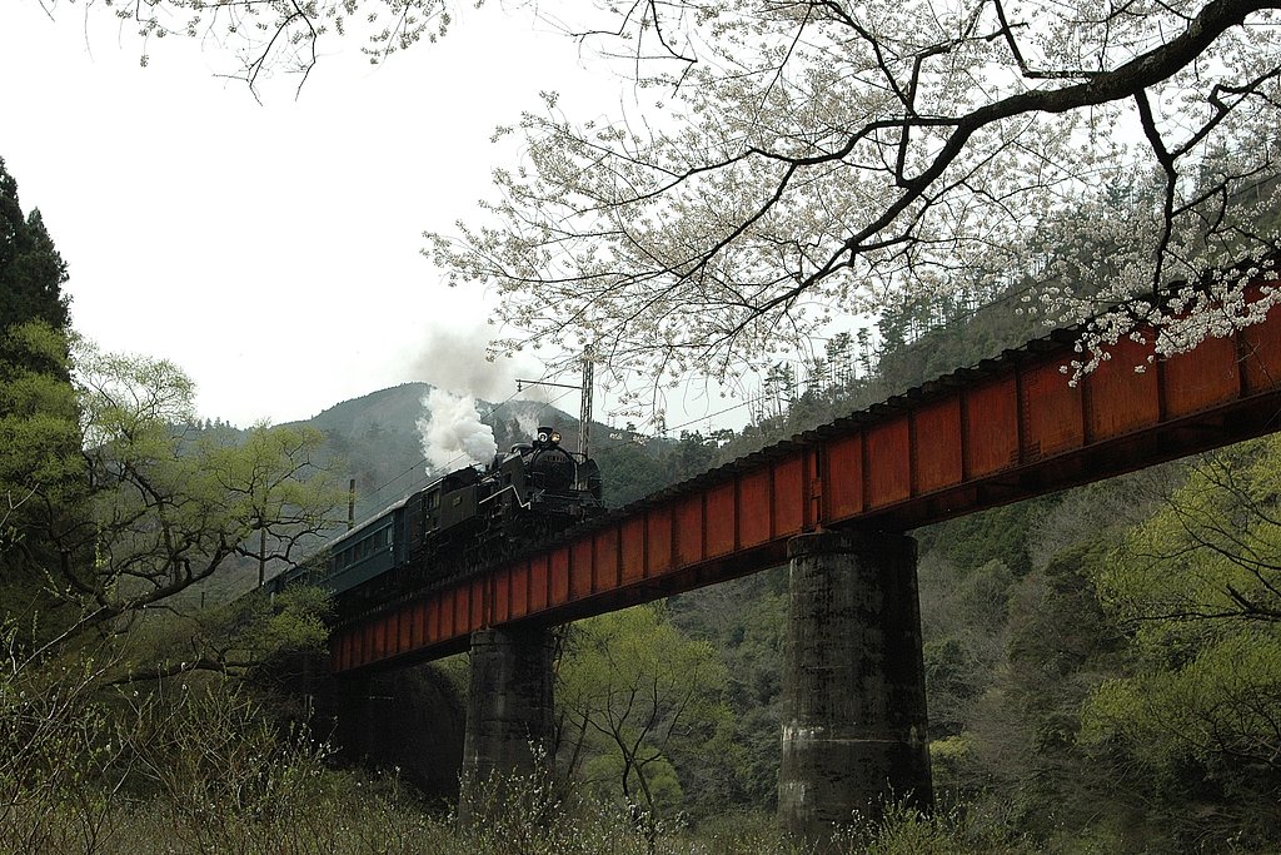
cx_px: 640
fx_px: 1334
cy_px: 428
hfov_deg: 51.3
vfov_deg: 35.5
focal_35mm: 38
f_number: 8
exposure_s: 1/500
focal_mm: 25
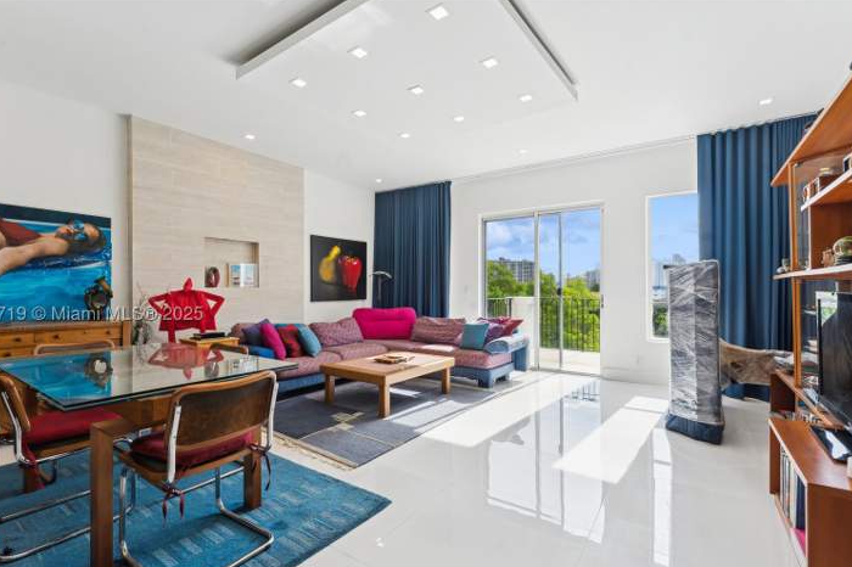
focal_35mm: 16
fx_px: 378
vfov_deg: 73.4
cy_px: 317
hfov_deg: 96.7
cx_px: 415
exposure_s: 1/40
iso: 200
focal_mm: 14
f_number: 10
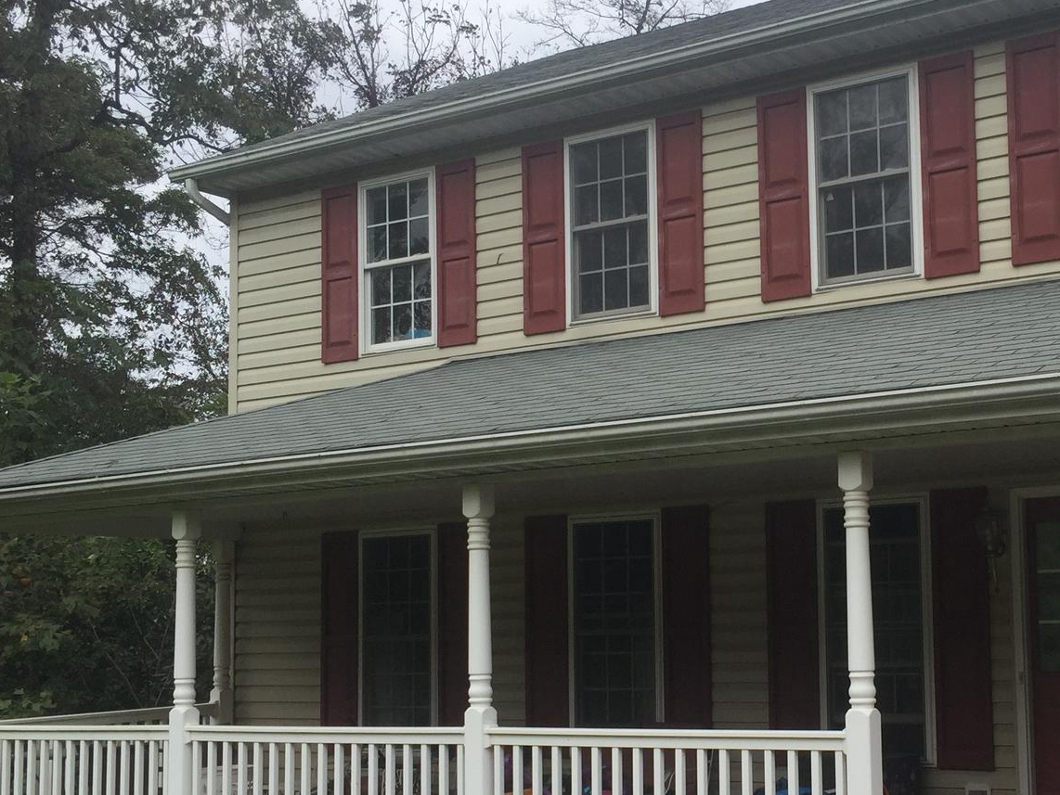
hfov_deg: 35.8
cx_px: 821
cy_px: 492
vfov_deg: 28.0
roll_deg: -0.3
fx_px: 1593
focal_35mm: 52
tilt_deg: +5.5
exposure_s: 1/1163
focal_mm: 4.15
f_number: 2.2
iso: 32
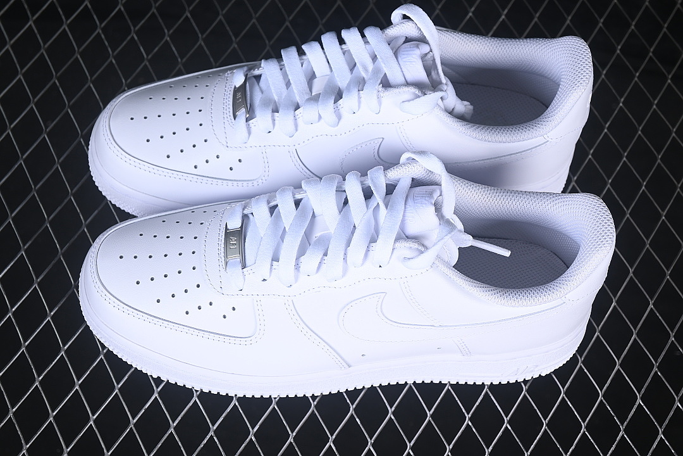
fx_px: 1423
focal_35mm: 75
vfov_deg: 18.2
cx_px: 342
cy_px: 228
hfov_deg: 27.0
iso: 160
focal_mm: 50
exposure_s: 1/100
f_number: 7.1
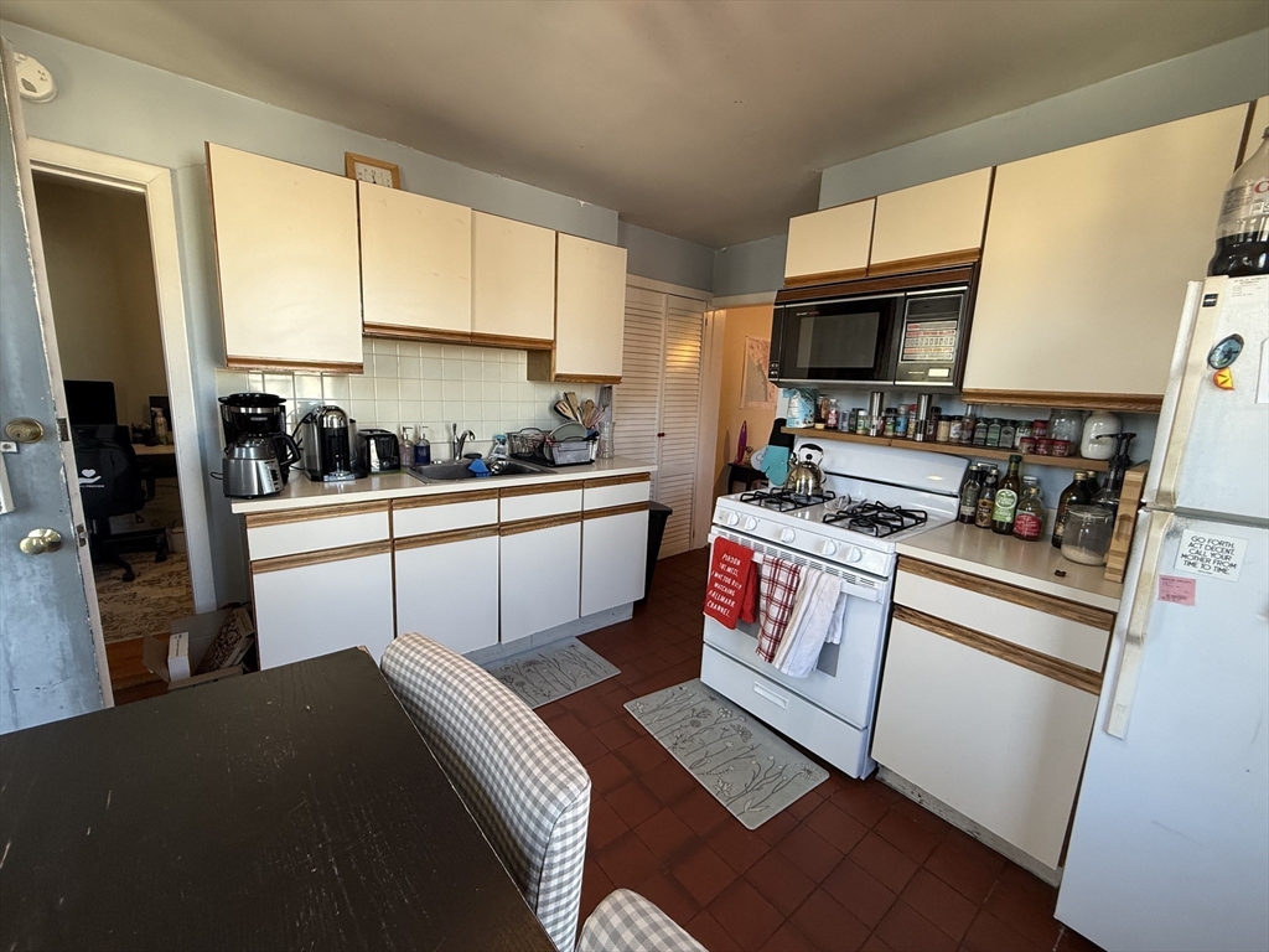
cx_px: 634
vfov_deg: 85.7
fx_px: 513
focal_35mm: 14
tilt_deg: -9.3
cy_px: 476
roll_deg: -2.5
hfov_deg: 102.1
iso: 200
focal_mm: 2.22
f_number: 2.2
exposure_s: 1/120
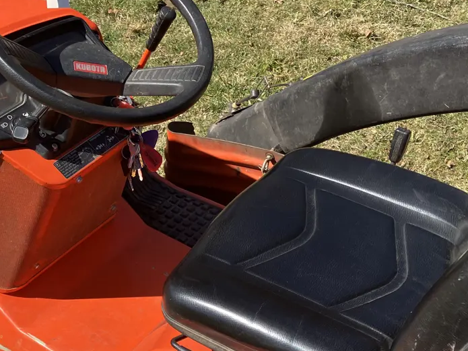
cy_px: 251
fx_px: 784
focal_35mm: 58
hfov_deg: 33.2
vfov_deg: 25.0
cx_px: 215
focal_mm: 3.99
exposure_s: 1/1156
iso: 32
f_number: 1.8
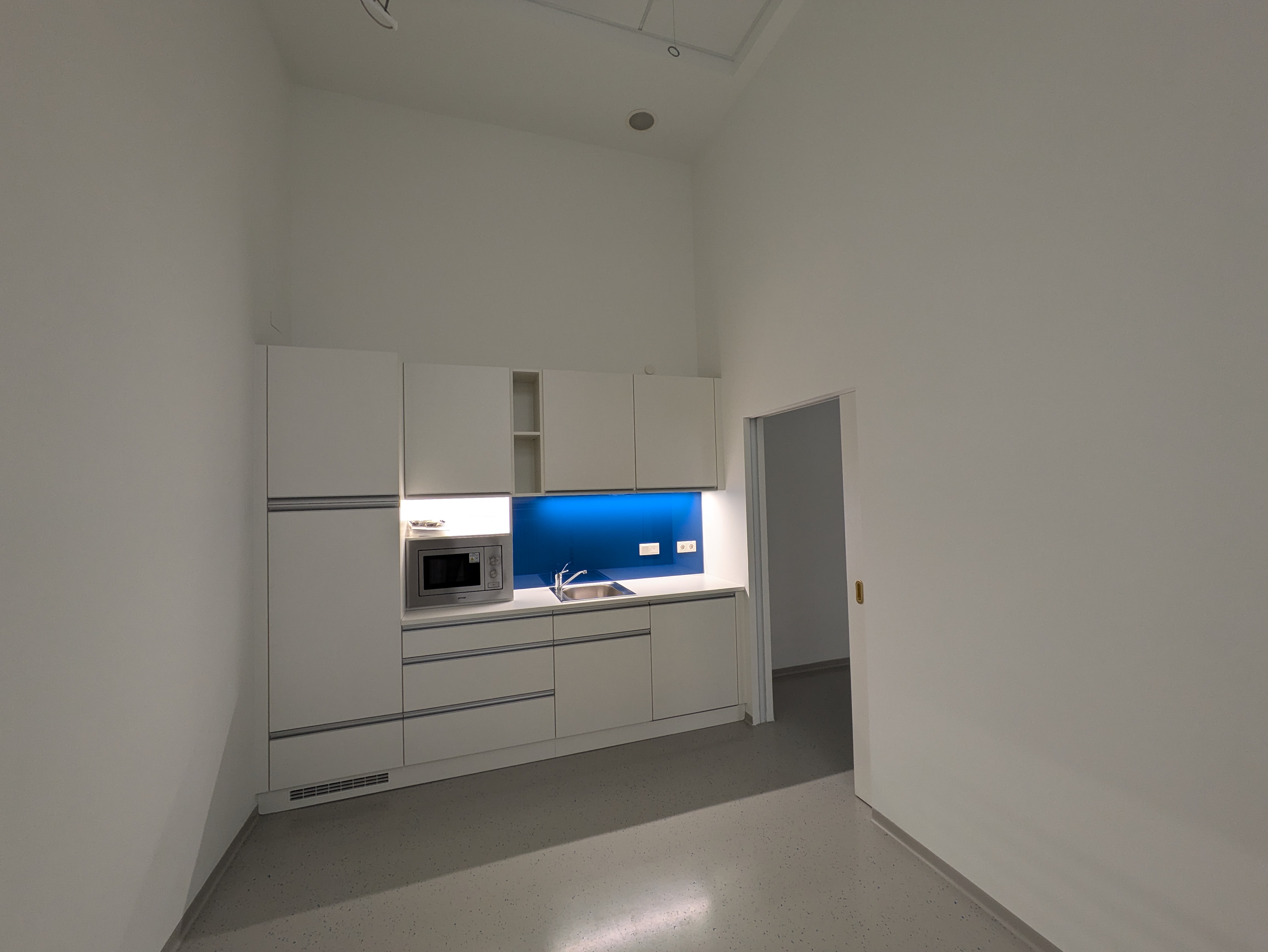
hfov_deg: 102.0
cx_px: 634
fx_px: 513
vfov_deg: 85.7
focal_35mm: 14
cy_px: 476
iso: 60
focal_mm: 1.83
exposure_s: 1/25
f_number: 2.2
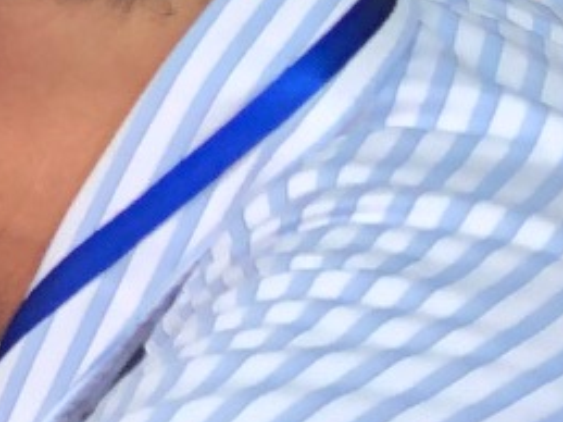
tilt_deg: -10.8
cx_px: -1587
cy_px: -94
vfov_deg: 6.8
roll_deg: +8.8
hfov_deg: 7.1
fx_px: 3544
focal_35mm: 218
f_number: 1.8
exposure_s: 1/120
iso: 25
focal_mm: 4
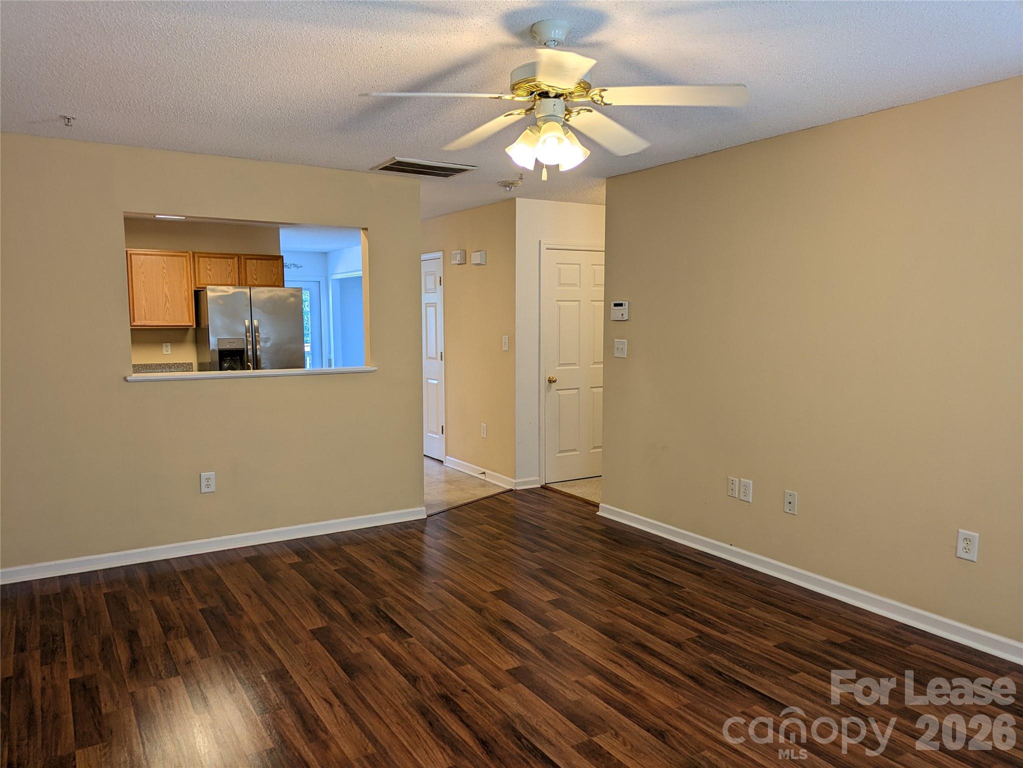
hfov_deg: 69.4
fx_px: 739
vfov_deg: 54.9
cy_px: 384
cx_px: 512
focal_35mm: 25
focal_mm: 5.43
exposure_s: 1/120
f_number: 1.89
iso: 49
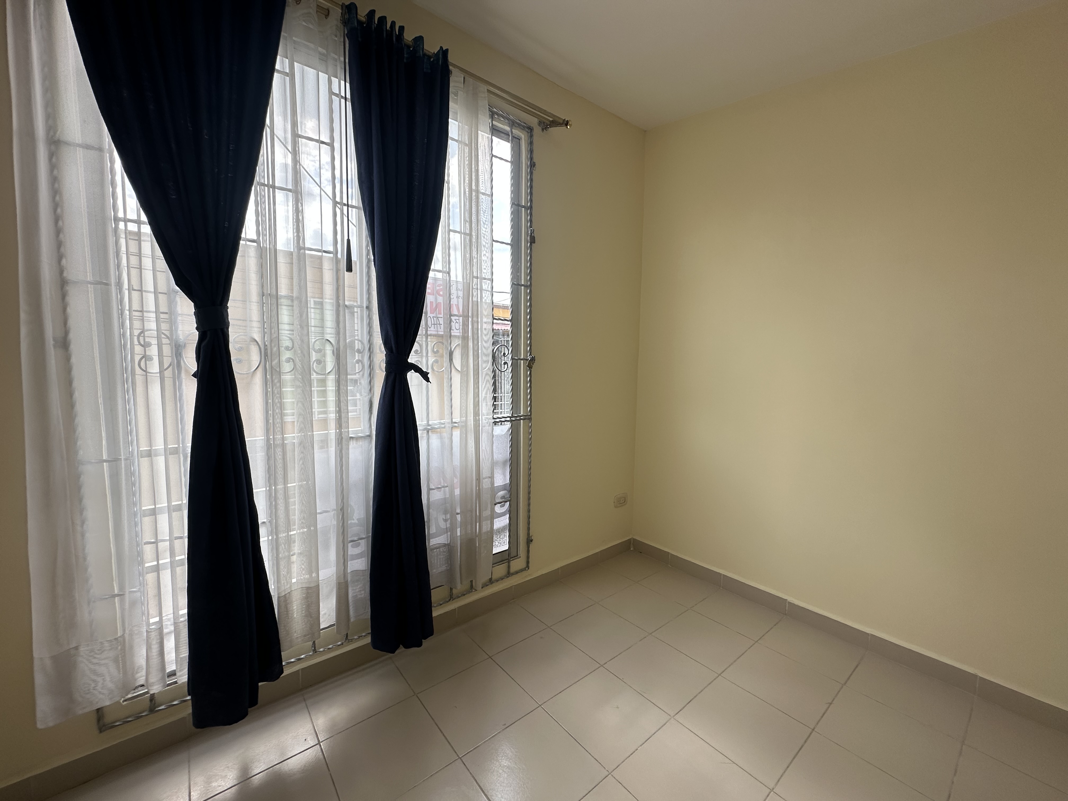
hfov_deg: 102.1
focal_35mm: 14
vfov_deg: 85.7
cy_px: 400
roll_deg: -0.4
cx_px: 534
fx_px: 432
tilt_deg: -3.8
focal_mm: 2.22
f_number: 2.2
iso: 50
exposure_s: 1/299
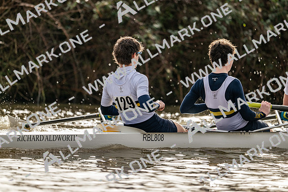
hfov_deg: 5.2
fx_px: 3201
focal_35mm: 400
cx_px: 144
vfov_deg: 3.4
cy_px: 96
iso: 280
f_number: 4.5
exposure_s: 1/1600
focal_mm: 400
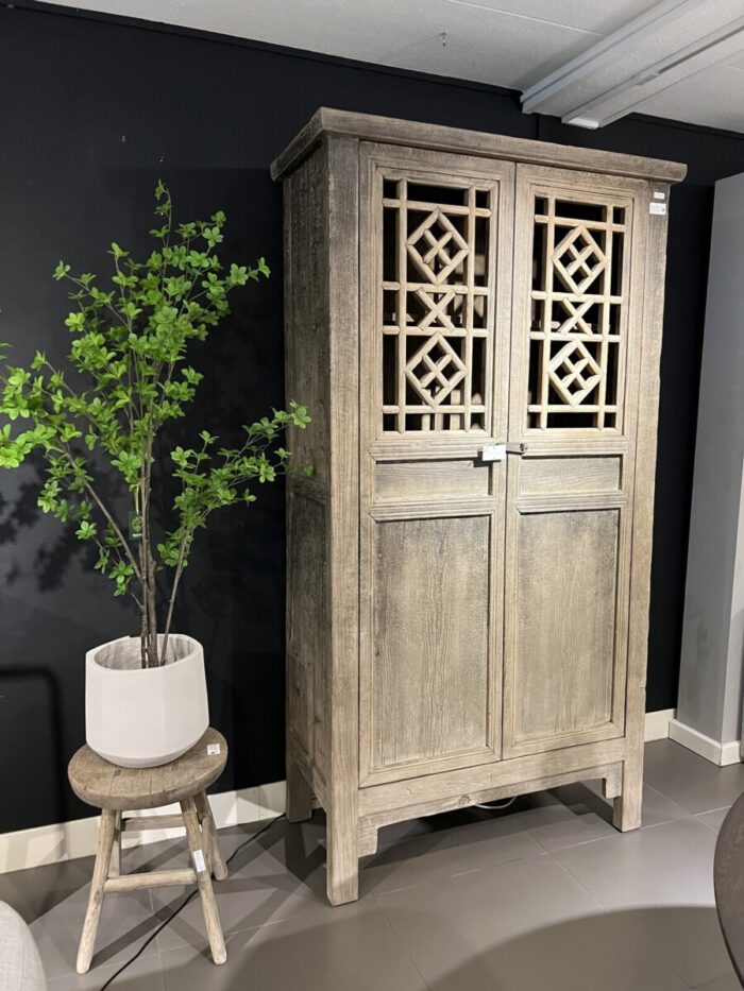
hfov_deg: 53.1
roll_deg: +0.0
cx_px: 372
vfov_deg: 67.3
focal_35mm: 26
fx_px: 745
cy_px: 496
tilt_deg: -5.8
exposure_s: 1/50
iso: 400
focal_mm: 5.7
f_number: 1.5
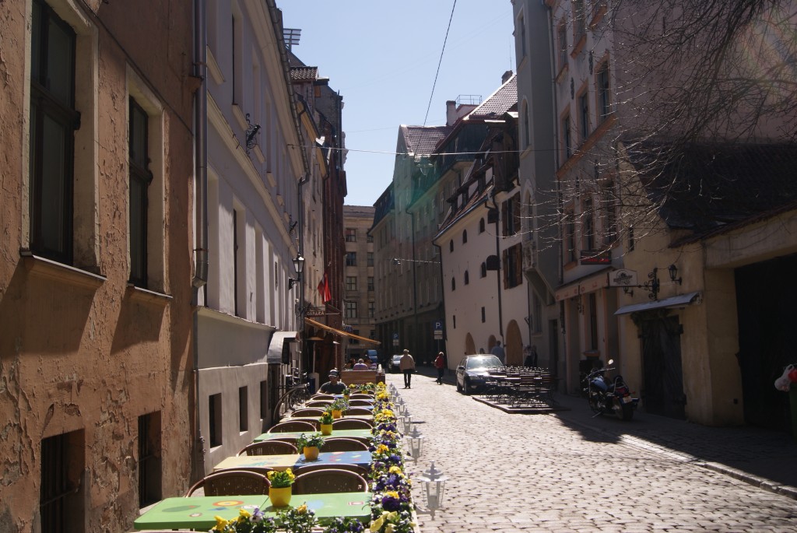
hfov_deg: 53.1
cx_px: 398
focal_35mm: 36
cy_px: 266
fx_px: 798
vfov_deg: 37.0
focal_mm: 24
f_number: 9
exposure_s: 1/80
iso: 100
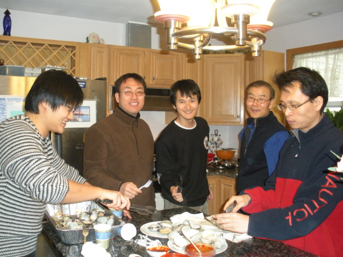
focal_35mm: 36
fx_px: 357
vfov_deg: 39.7
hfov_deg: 51.4
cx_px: 172
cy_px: 128
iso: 510
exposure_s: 1/60
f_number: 3.5
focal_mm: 6.3
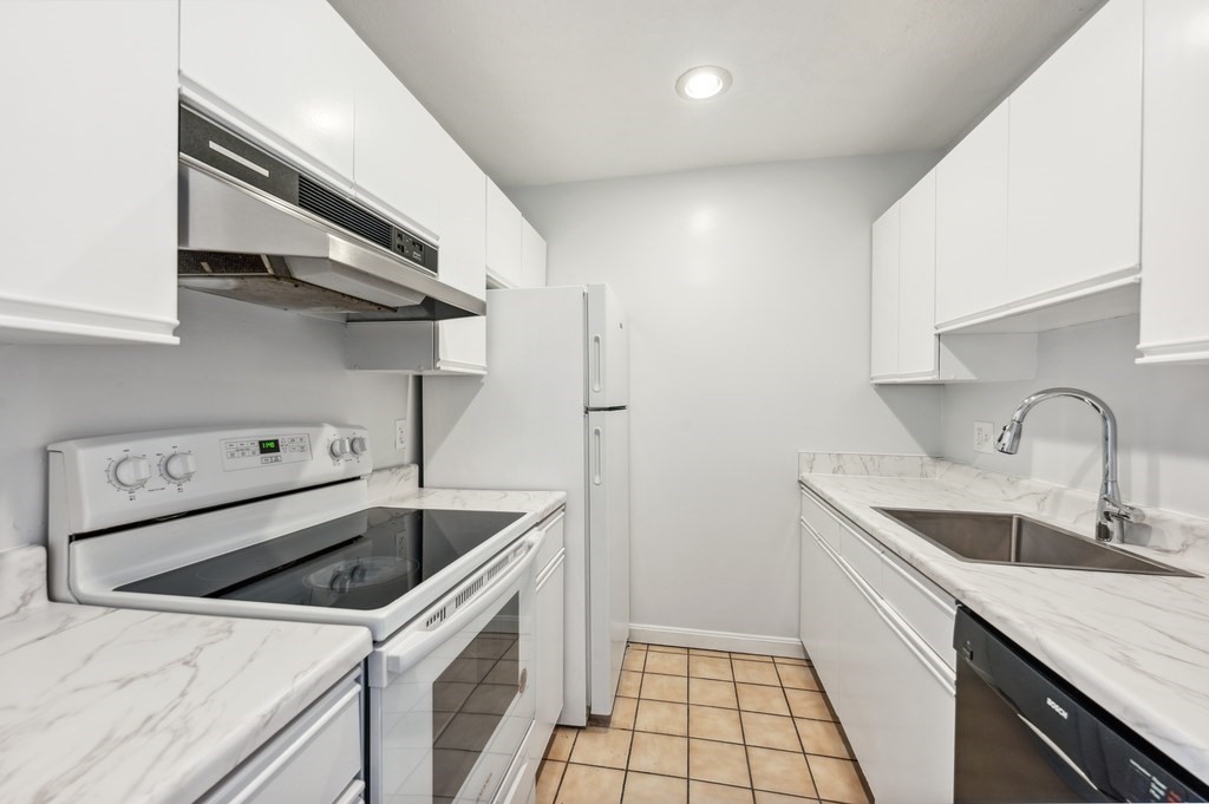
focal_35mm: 14
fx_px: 470
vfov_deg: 81.1
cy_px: 402
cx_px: 604
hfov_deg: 104.3
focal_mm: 14
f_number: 8
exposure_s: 1/2.5
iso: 100
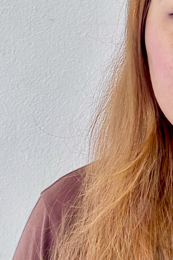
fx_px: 490
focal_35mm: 68
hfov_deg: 18.5
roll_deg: -3.8
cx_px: 228
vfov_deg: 29.6
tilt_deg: -11.3
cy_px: 135
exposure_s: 1/60
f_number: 1.8
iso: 160
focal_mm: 4.25
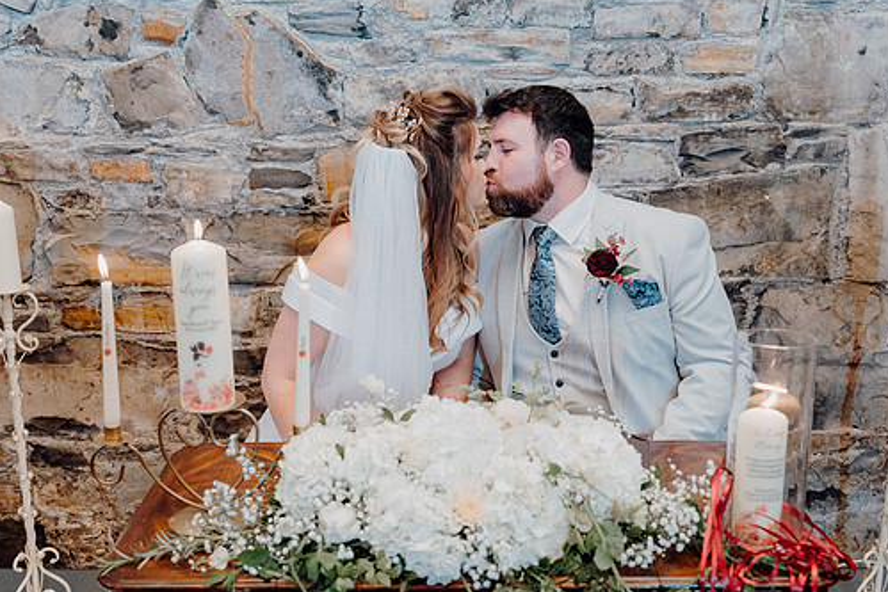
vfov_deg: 28.6
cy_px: 328
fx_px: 1160
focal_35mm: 47
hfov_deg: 41.9
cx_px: 416
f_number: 3.5
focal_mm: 39
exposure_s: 1/200
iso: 2500
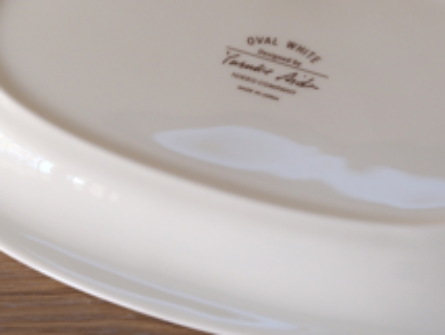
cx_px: 283
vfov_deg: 6.6
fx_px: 2883
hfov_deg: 8.8
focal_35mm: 224
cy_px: 94
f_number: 5
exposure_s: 1/125
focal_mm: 60
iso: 400
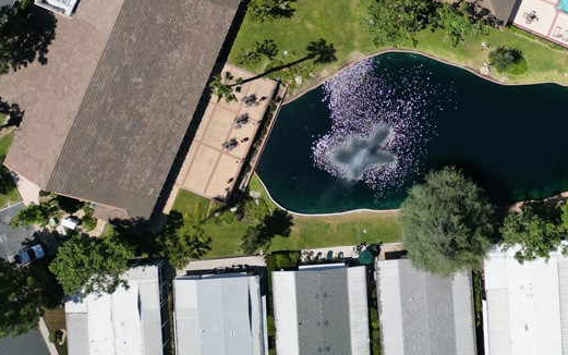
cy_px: -20
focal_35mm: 50
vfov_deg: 24.4
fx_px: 774
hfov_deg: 38.2
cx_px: 482
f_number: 1.7
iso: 160
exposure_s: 1/6000
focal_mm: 6.72
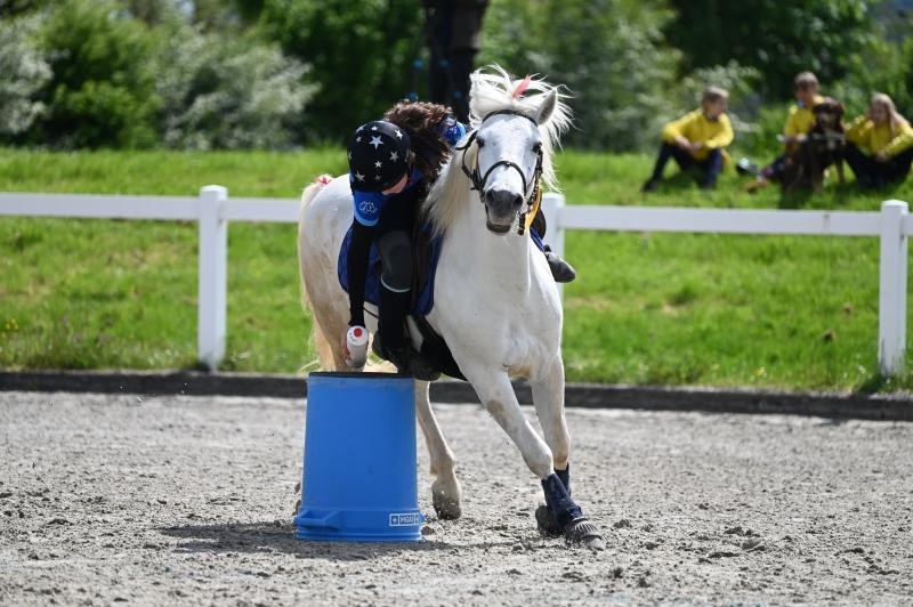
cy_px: 304
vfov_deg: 4.9
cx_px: 456
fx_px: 7095
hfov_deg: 7.4
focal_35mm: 280
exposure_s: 1/1250
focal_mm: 280
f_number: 5.3
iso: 220
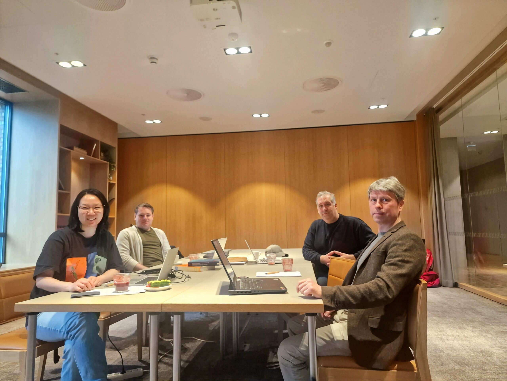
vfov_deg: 58.9
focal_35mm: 23
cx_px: 254
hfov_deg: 73.9
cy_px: 190
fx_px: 337
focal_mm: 6.4
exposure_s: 1/120
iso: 400
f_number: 1.8
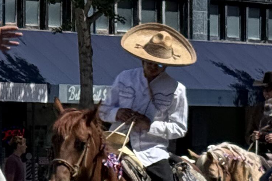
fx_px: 2039
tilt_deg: -2.4
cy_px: 232
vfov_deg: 5.1
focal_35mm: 270
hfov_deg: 7.2
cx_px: -383
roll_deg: -0.2
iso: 64
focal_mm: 6.76
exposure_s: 1/4329
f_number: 1.78
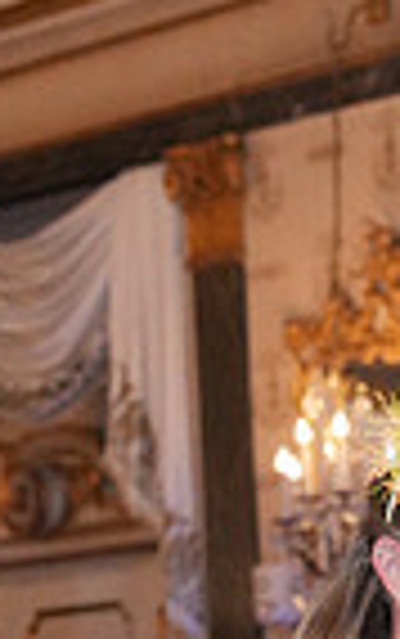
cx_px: 699
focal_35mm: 245
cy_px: 1184
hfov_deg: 5.3
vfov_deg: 8.2
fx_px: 4265
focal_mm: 59
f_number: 3.2
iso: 8000
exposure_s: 1/250
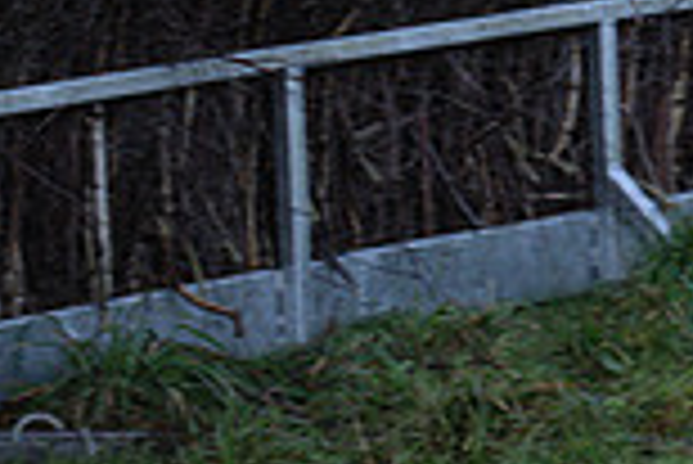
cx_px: 797
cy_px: -494
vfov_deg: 3.1
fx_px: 8459
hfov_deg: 4.7
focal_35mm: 439
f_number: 4
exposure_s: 1/1000
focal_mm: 70
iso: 400
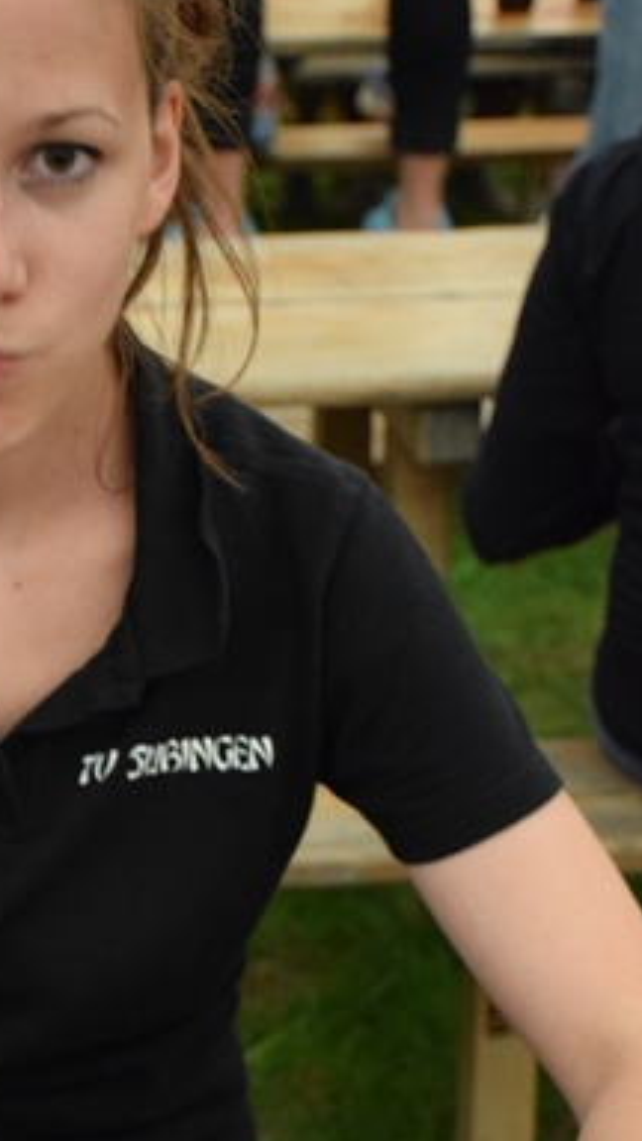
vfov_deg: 23.6
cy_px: 891
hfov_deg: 13.4
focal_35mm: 89
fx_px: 2693
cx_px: 19
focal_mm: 34
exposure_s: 1/80
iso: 3200
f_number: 4.2
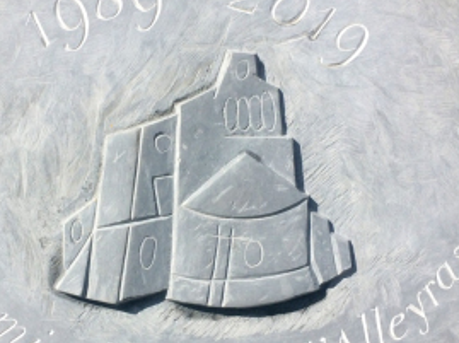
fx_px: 715
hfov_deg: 35.3
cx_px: 164
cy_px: 189
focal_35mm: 54
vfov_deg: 27.0
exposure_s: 1/3425
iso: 32
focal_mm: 4.15
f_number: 2.2
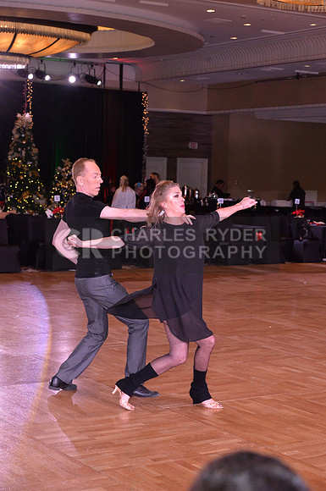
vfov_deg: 24.8
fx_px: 1117
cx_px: 163
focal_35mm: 82
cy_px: 246
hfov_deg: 16.6
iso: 2000
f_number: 6.3
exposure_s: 1/250
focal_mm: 82
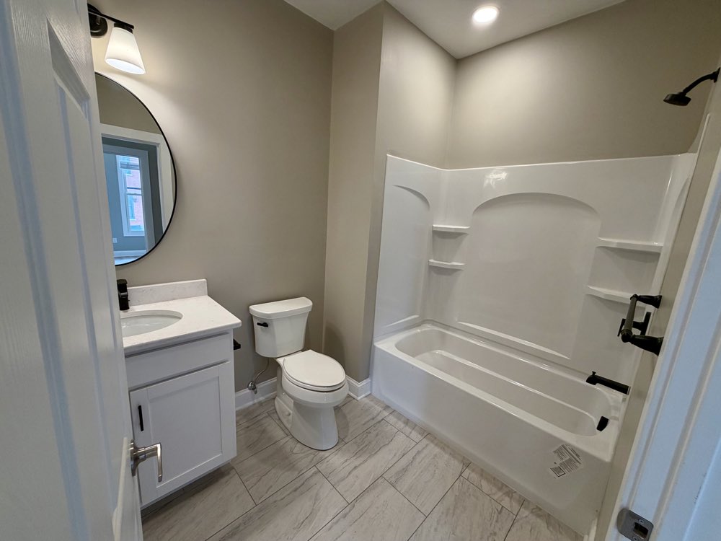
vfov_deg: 85.7
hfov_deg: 102.1
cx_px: 360
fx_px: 292
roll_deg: -3.4
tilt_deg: -10.8
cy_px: 270
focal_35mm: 14
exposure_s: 1/63
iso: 100
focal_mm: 2.22
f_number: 2.2
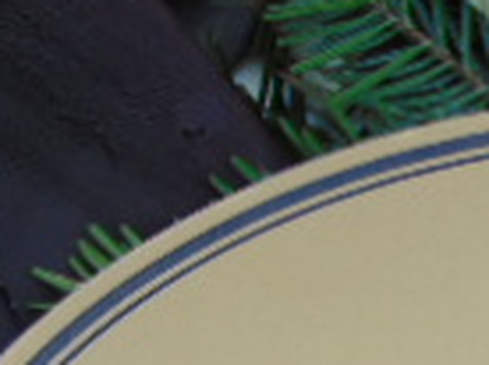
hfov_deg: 8.3
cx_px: 776
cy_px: 659
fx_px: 3272
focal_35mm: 232
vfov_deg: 6.3
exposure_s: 1/320
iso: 80
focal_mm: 9
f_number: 3.5
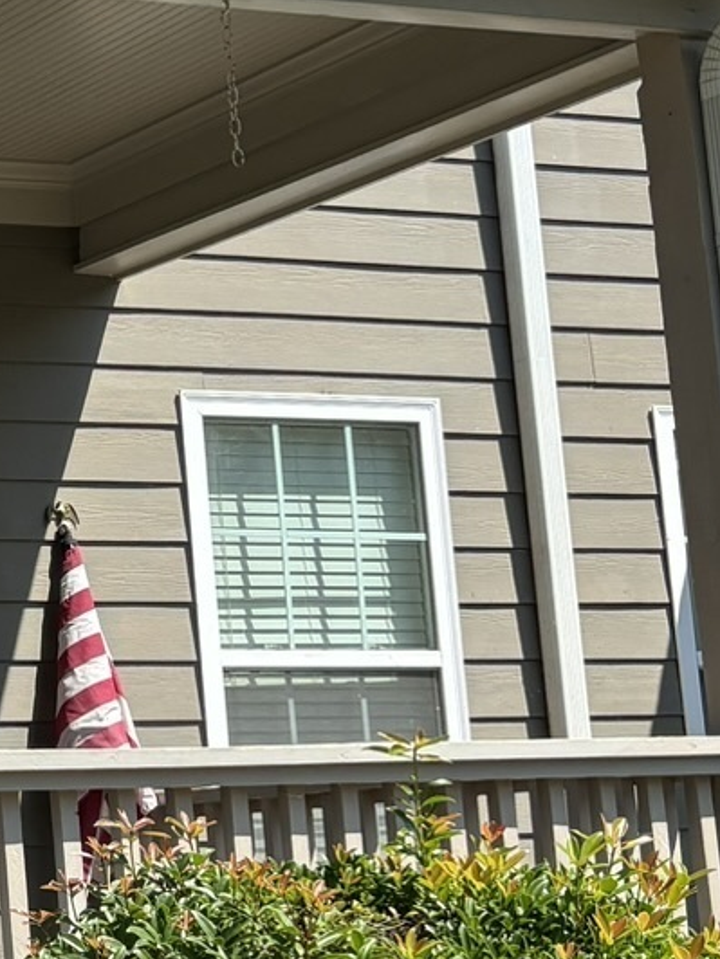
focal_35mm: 100
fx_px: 2773
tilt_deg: +7.8
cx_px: -648
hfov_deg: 13.1
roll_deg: +1.4
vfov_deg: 19.6
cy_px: 534
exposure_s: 1/1616
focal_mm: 5.96
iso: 50
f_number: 1.6
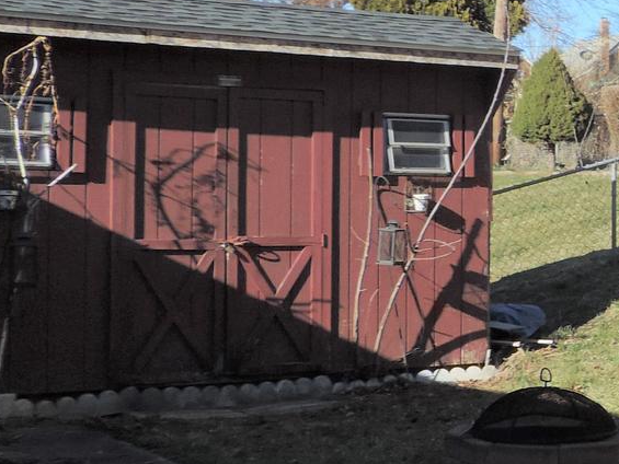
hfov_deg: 19.8
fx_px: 1556
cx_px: 898
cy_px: 194
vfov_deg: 17.0
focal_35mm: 87
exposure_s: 1/1000
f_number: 3
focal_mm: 4.3
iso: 80
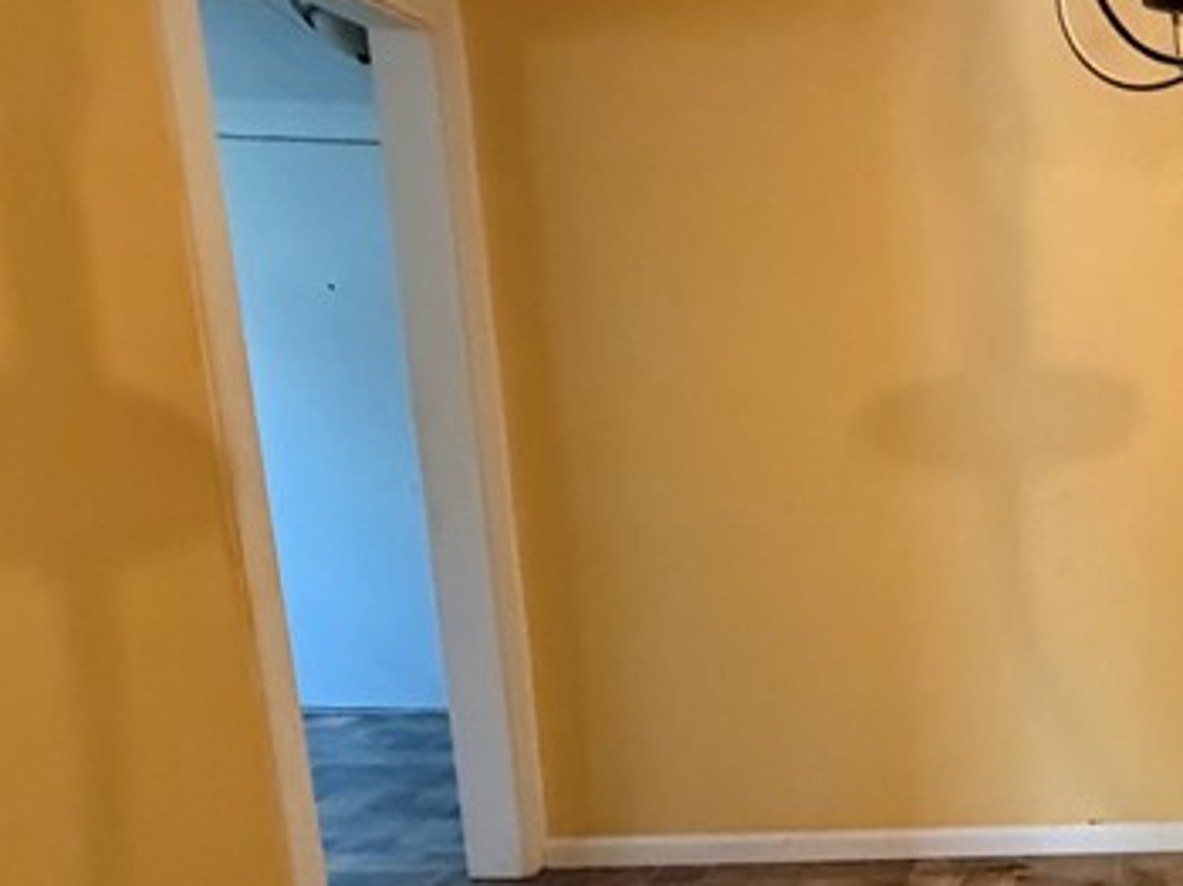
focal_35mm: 41
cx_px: 1315
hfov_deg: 37.8
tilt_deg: -10.5
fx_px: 1400
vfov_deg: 34.2
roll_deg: +0.3
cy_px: 686
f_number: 2.2
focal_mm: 2.22
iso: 800
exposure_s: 1/60
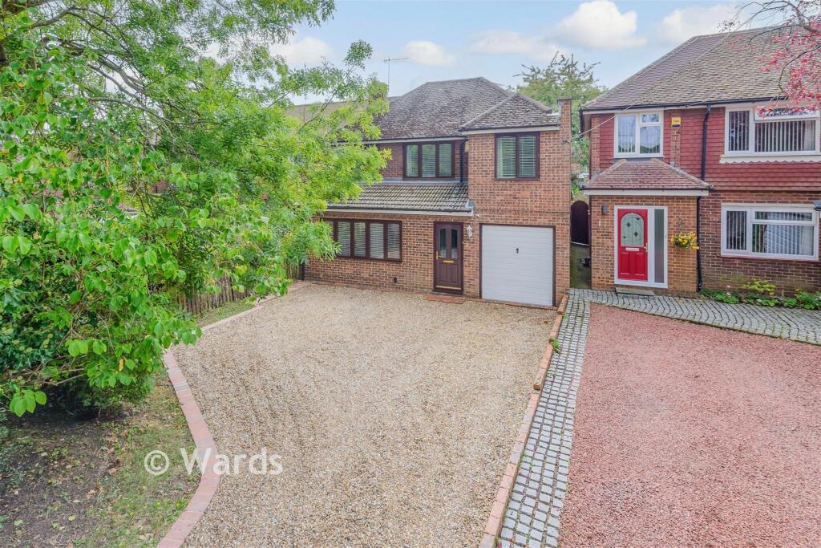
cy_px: 274
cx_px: 410
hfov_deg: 104.2
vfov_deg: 81.2
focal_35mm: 14
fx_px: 319
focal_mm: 14
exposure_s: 1/125
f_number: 8
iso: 100
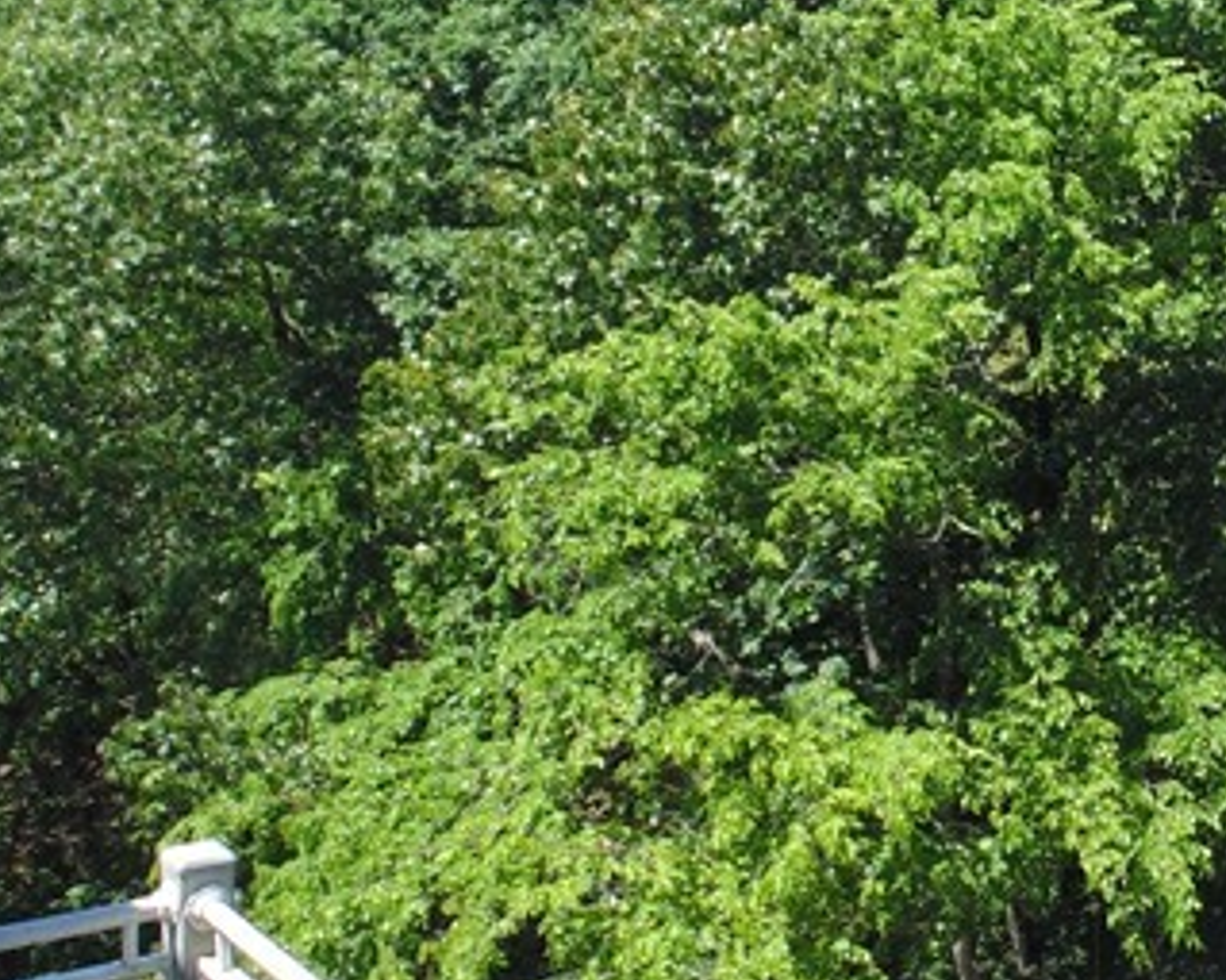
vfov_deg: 22.0
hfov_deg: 26.4
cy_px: 257
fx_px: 2503
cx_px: 1149
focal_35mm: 69
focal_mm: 4
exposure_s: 1/500
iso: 80
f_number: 3.1
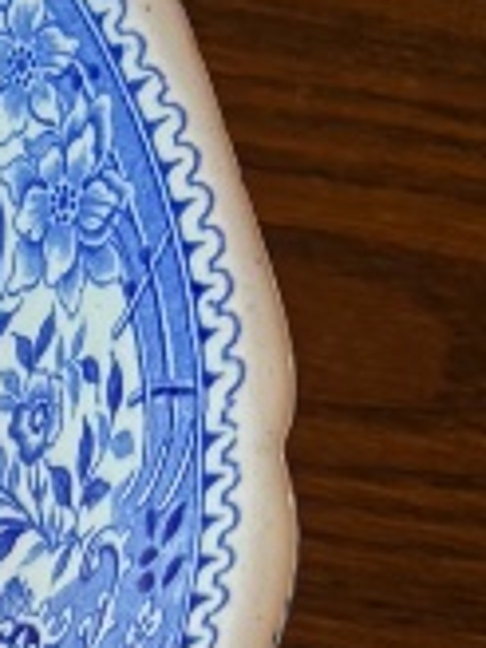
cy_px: 486
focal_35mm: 190
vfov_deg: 10.4
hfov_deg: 6.7
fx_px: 3557
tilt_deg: -58.5
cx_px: -1245
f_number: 1.6
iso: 50
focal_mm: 5.96
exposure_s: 1/121
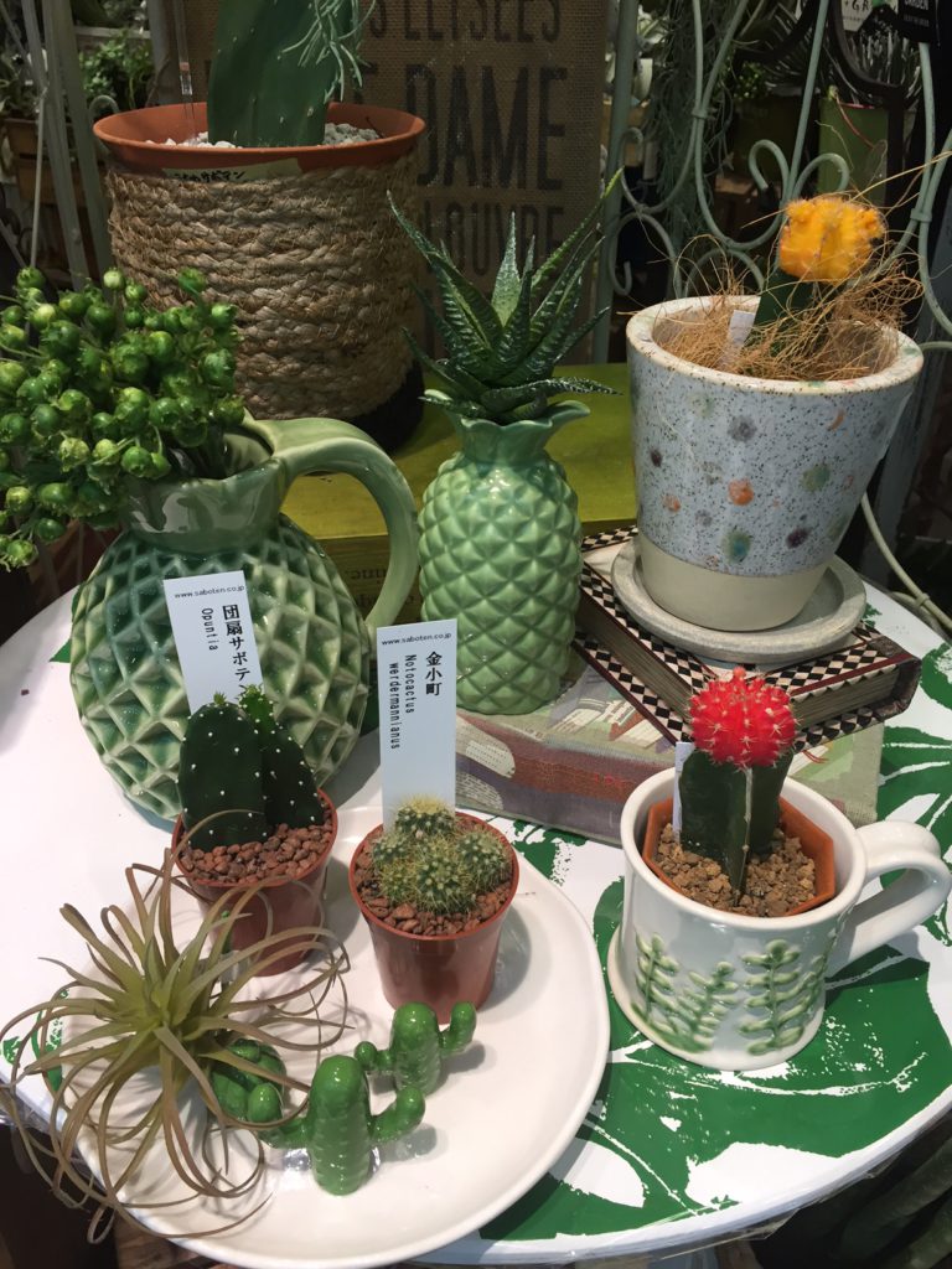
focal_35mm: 29
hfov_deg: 48.2
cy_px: 634
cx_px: 476
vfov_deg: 61.7
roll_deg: -1.7
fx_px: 1063
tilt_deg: -33.9
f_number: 2.2
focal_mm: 4.15
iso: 40
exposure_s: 1/40
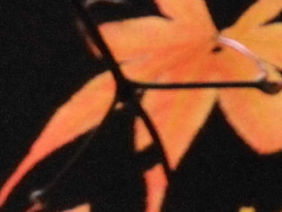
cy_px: -522
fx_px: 8453
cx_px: -601
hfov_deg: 1.9
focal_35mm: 1038
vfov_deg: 1.4
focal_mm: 85
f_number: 5.6
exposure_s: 1/320
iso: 3200
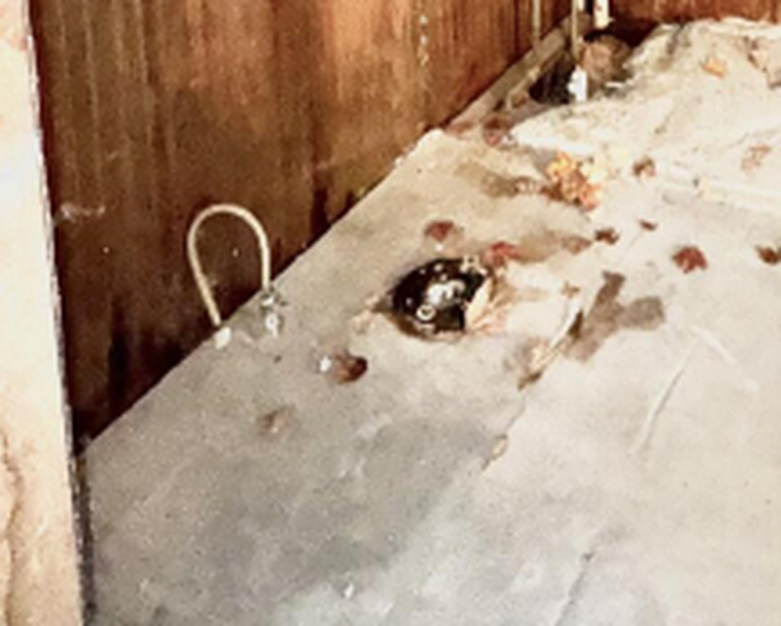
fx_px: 972
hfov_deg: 39.8
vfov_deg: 26.5
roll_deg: +0.6
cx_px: 738
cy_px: -300
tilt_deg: -9.3
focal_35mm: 42
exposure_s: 1/60
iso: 200
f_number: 2.2
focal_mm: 2.22
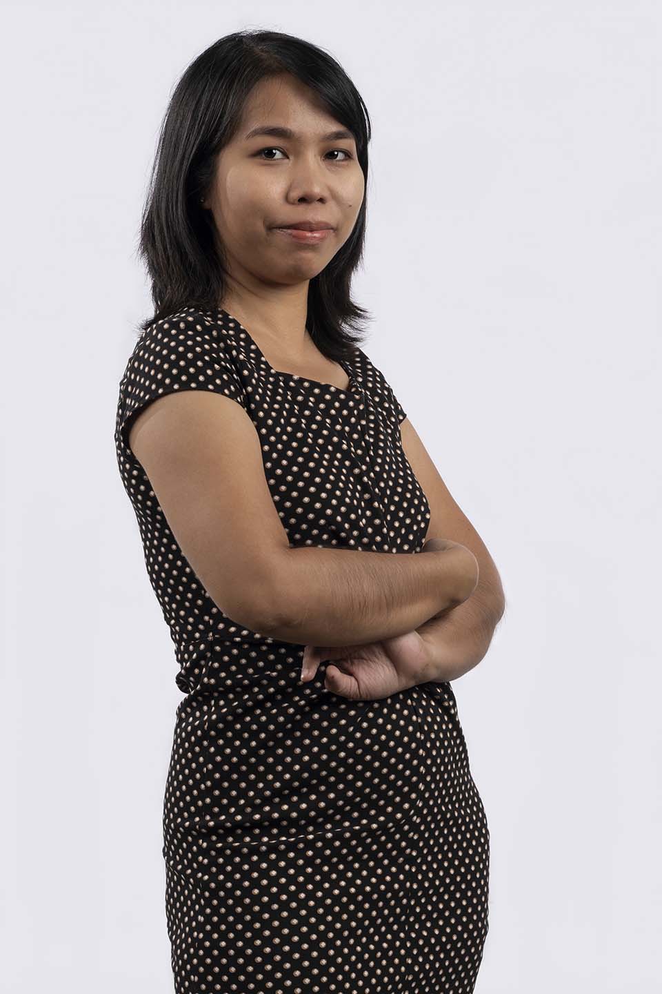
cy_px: 497
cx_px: 331
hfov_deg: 13.0
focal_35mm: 105
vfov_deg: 19.5
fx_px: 2896
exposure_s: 1/250
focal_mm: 105
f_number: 10
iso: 100
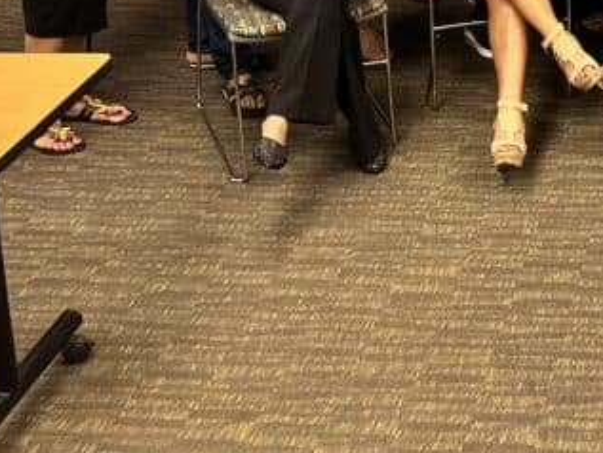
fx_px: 1464
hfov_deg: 21.0
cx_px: 799
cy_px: -242
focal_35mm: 84
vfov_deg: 16.0
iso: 160
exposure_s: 1/60
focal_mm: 5.7
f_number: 1.5
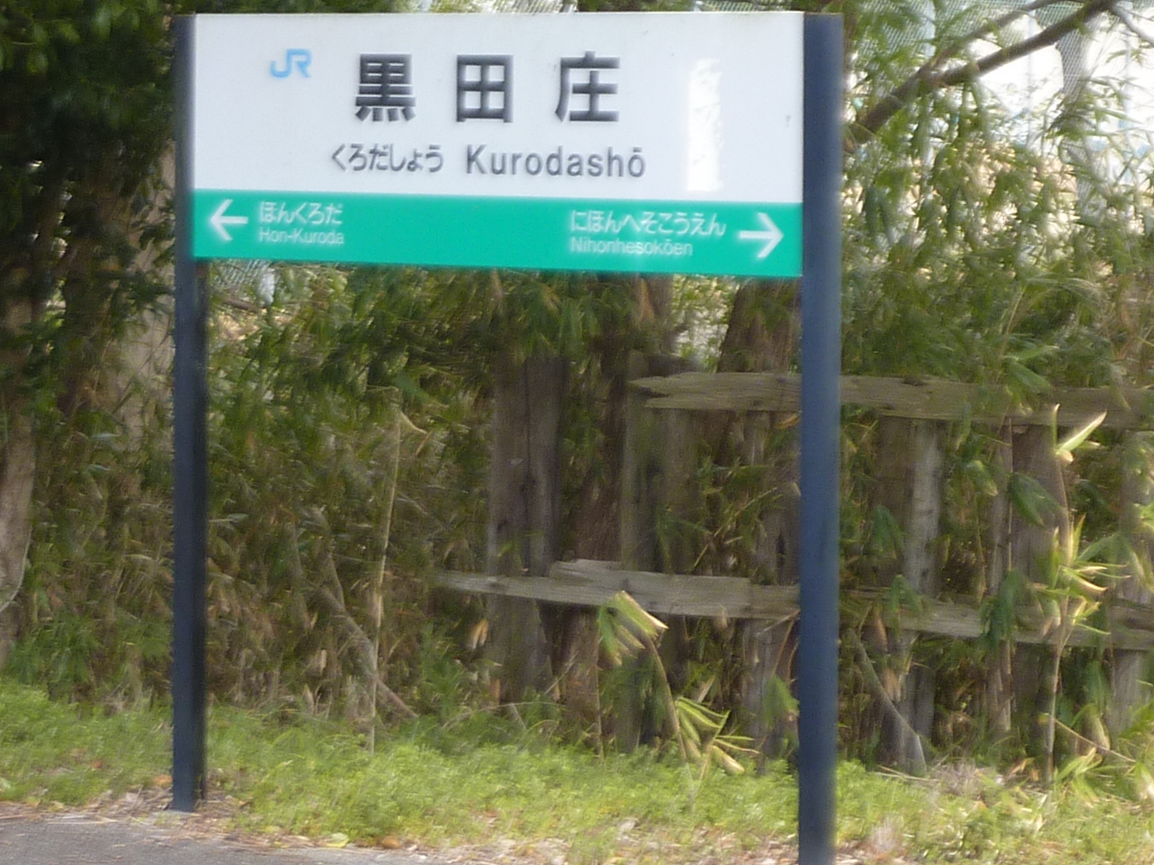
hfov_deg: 13.5
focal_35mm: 146
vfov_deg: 10.2
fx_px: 4867
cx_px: 567
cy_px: 306
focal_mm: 9.7
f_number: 3.9
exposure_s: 1/160
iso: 80
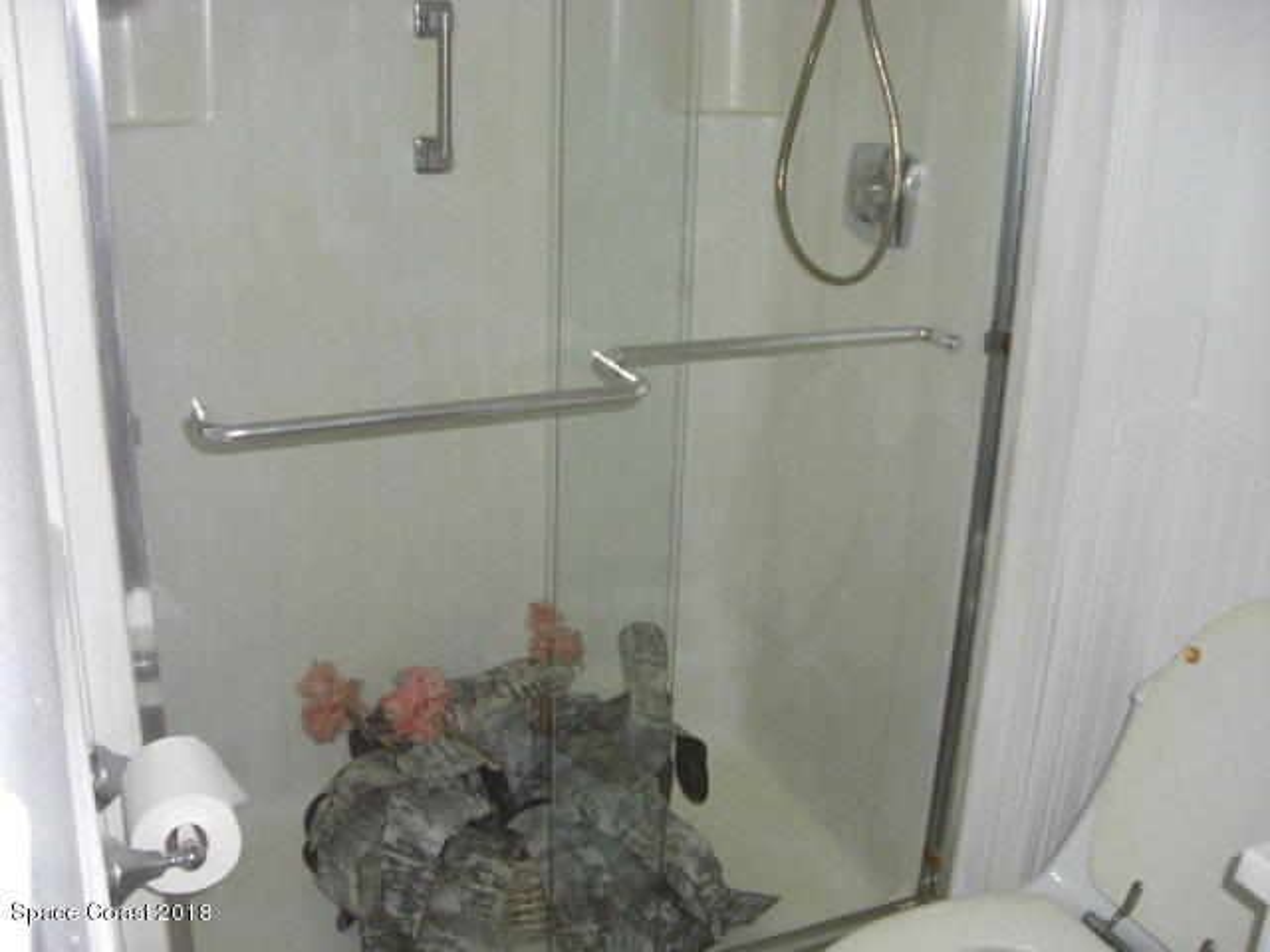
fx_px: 1394
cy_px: 476
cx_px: 635
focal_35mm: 38
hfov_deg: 49.0
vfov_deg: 37.7
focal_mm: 6.2
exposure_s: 1/60
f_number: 2.7
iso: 200
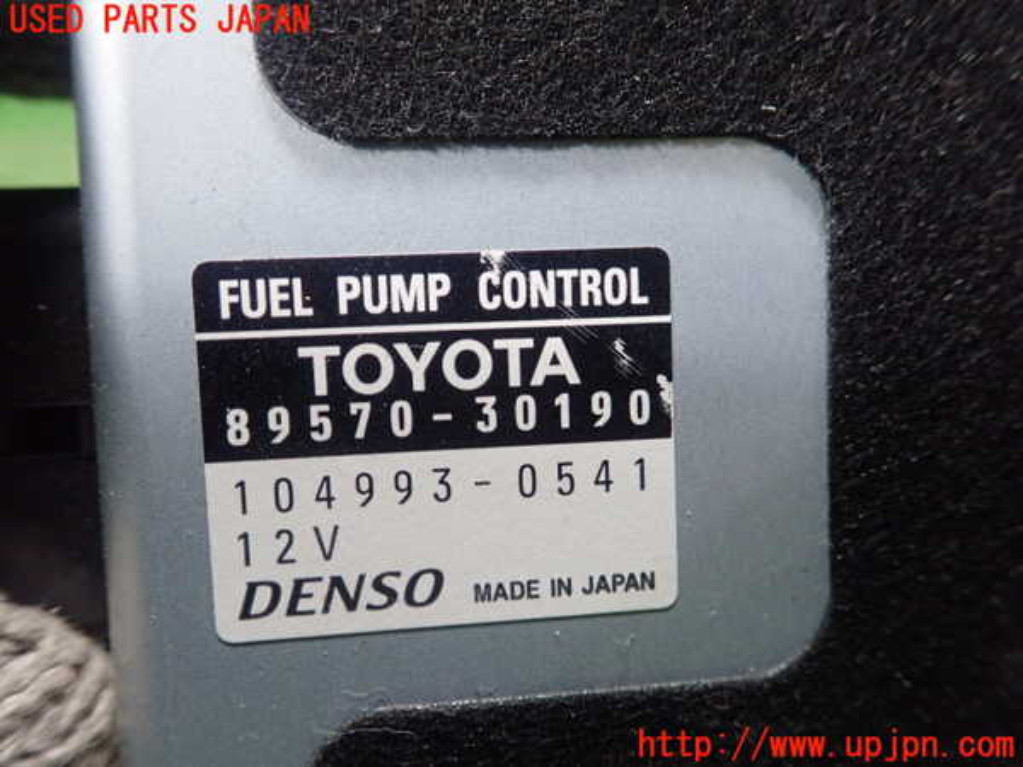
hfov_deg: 60.0
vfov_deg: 46.8
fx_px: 887
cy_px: 384
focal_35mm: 30
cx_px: 512
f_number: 2.3
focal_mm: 5.5
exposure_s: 1/125
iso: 640
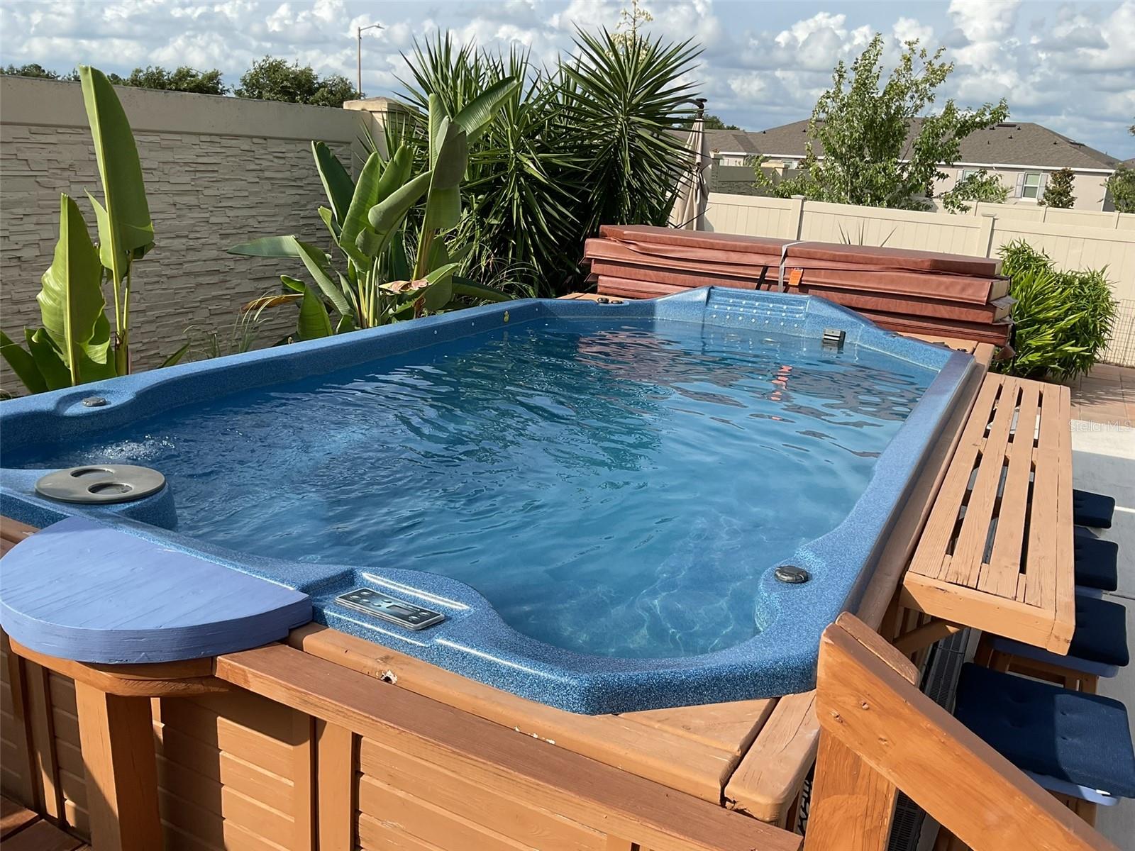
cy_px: 426
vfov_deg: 48.2
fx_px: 951
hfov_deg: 61.7
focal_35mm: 29
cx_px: 568
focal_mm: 3
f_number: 1.8
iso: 16
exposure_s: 1/1377
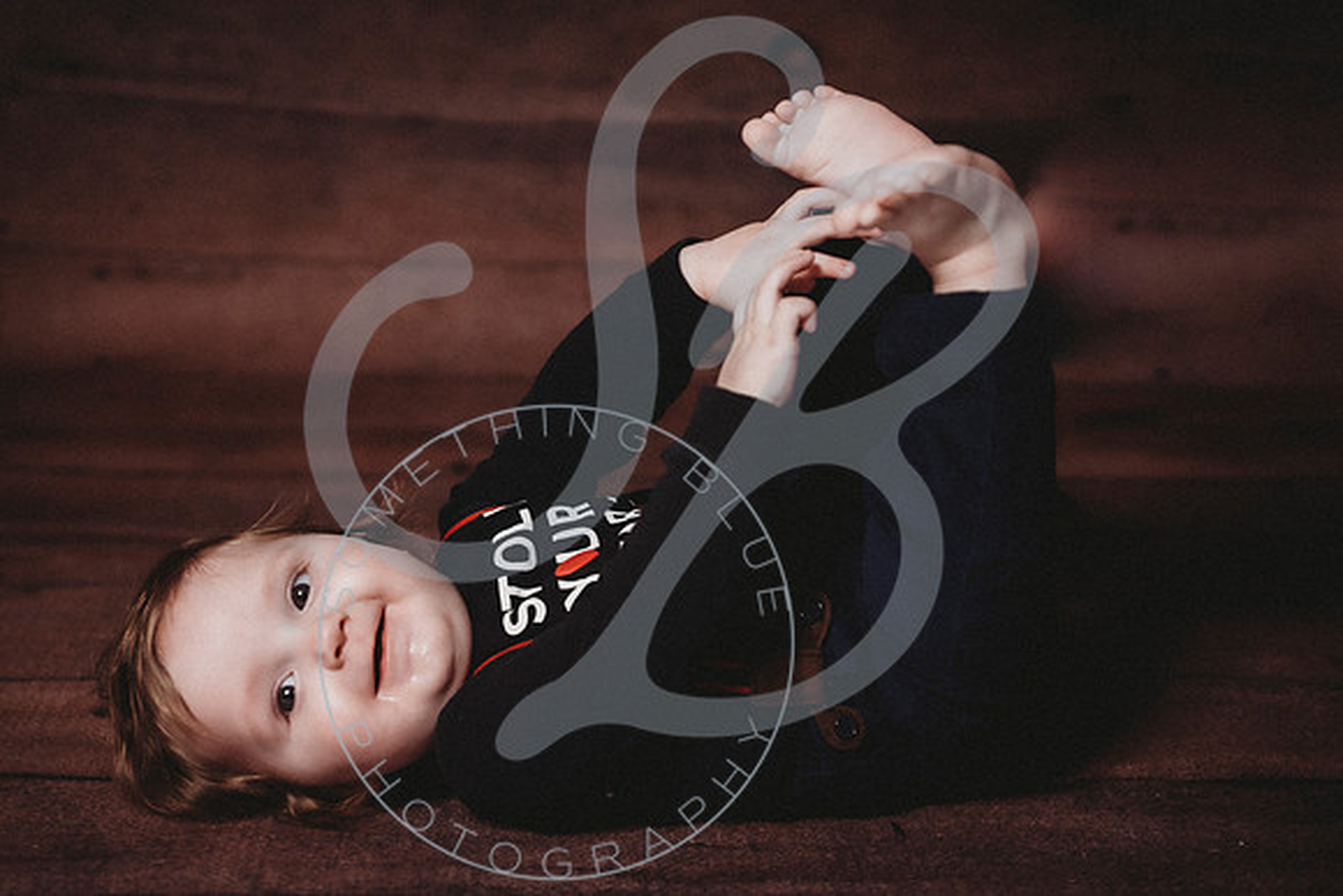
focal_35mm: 57
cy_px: 495
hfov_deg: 34.8
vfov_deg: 23.7
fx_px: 2137
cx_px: 546
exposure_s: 1/125
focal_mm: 48
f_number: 2.8
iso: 100
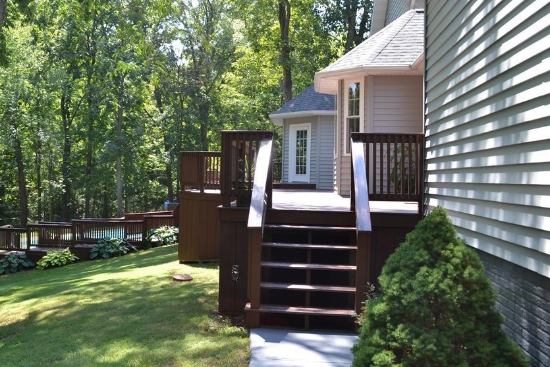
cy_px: 172
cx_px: 199
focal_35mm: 39
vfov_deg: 34.2
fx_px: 596
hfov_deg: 49.0
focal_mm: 20
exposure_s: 1/60
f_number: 5.6
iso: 100
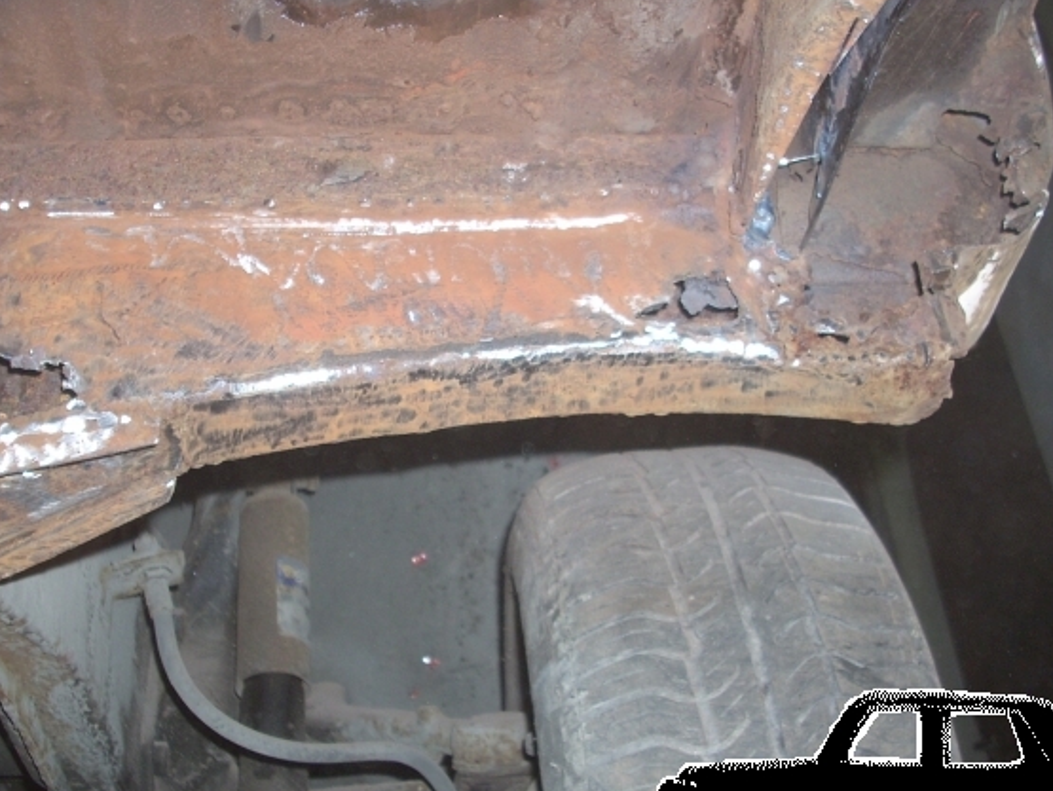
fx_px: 1522
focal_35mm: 50
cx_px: 476
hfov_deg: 38.1
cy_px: 390
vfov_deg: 29.1
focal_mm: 6.2
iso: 64
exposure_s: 1/60
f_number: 2.8
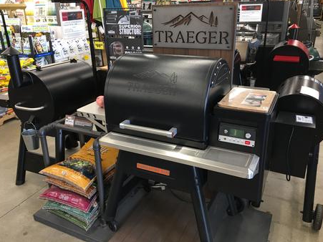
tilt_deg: -19.9
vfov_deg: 46.8
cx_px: 161
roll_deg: +1.4
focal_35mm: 30
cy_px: 117
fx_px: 280
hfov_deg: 60.0
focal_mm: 4.15
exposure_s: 1/15
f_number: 2.2
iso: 25
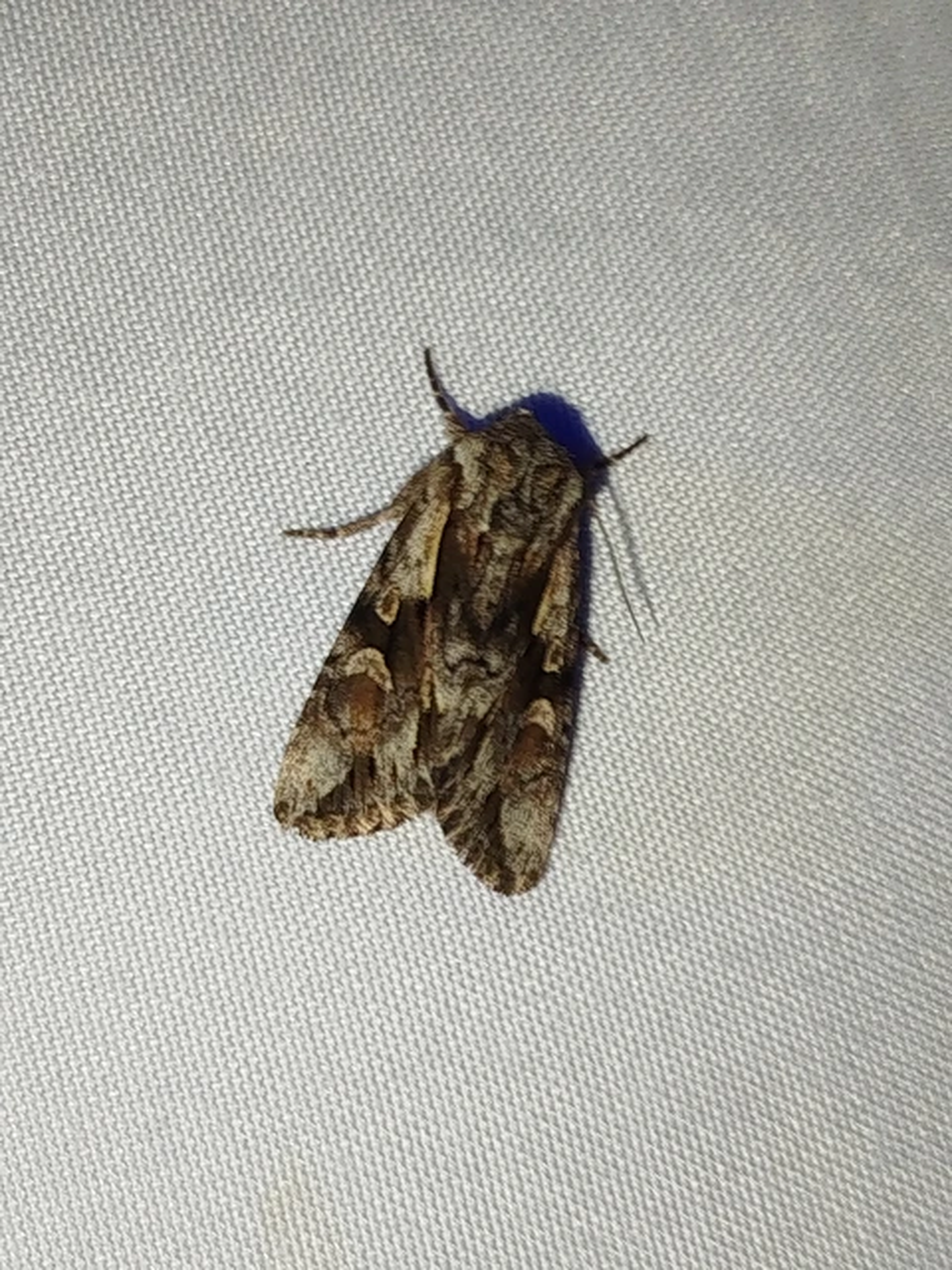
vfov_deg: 27.0
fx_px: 2640
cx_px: 476
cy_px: 635
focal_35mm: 72
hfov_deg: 20.4
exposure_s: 1/50
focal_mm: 5.31
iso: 64
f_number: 1.7
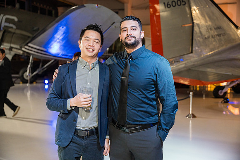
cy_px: 80
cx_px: 120
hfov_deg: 46.6
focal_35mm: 42
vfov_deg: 32.1
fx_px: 279
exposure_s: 1/250
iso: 1600
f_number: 2.8
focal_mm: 41.8
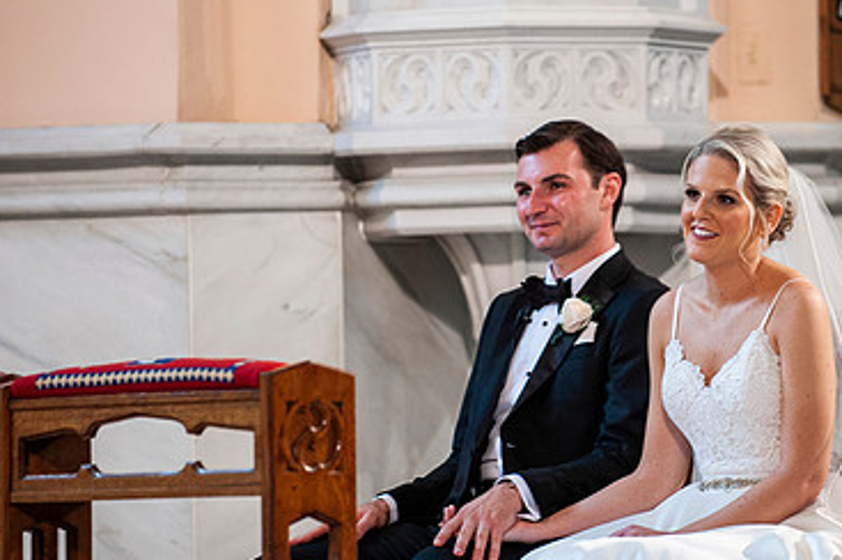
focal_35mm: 316
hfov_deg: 6.5
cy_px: 287
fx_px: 7384
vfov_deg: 4.3
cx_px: 578
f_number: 2.8
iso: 1600
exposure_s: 1/100
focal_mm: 200
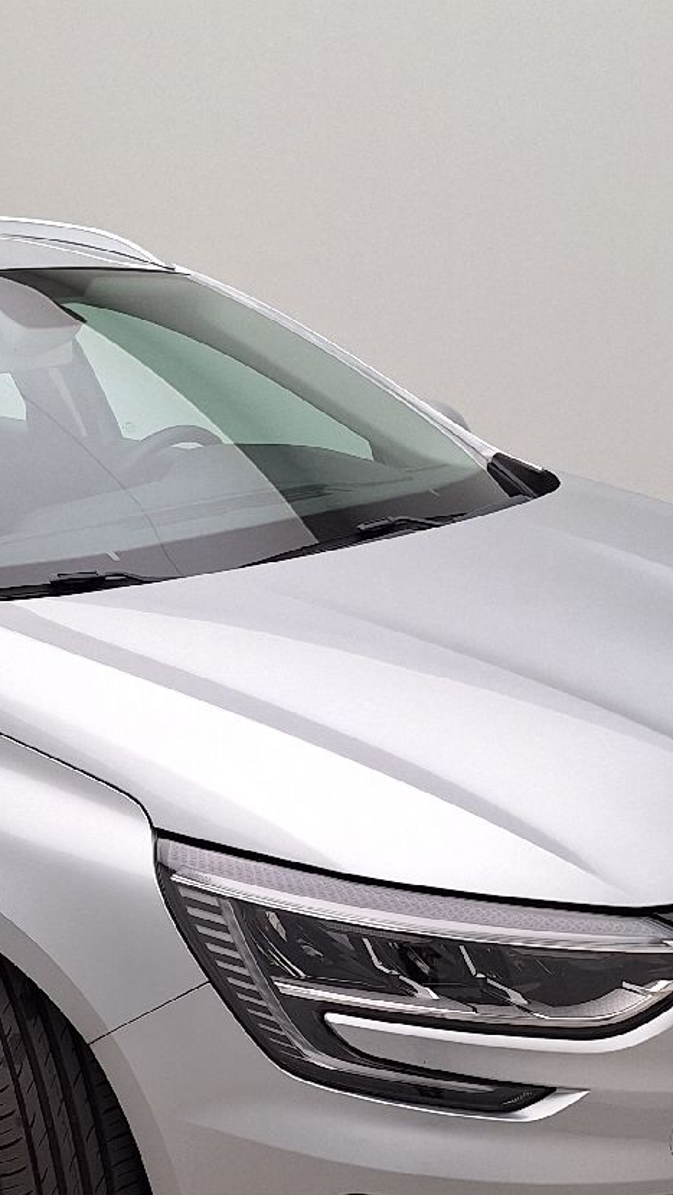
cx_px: 164
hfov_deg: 20.6
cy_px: 989
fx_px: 1838
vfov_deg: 34.7
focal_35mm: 58
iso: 40
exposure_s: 1/113
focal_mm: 5.54
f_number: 1.8
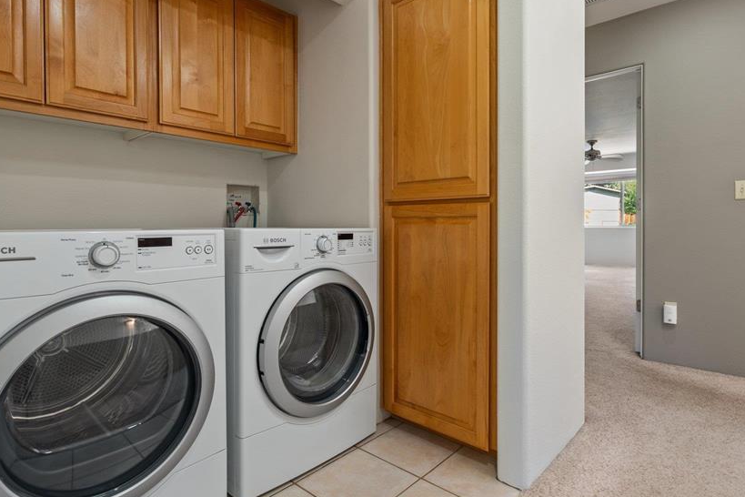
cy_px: 233
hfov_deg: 84.0
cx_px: 385
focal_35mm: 20
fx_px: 414
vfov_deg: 61.9
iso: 800
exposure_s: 1/6
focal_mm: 16
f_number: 8
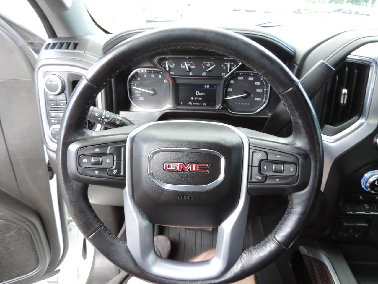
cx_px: 189
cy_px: 142
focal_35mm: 24
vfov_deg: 56.8
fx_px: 262
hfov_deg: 71.6
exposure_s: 1/40
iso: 80
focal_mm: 4.3
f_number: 3
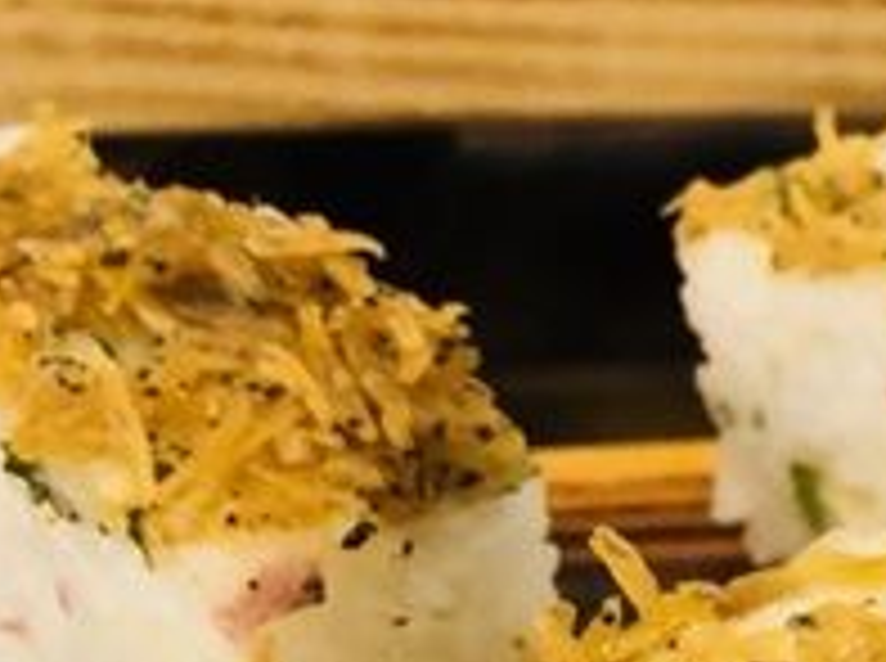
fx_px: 2964
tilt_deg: -39.0
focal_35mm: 116
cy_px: 1137
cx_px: 1347
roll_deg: -2.6
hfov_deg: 15.6
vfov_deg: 11.9
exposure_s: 1/15
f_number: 1.8
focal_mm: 3.99
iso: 64
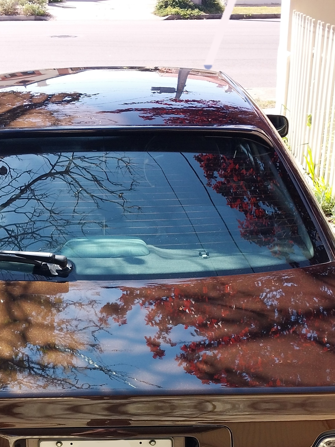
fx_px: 787
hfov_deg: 23.9
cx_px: 109
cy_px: 344
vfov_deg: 31.0
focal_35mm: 61
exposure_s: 1/30
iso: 20
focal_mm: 4
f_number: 1.8
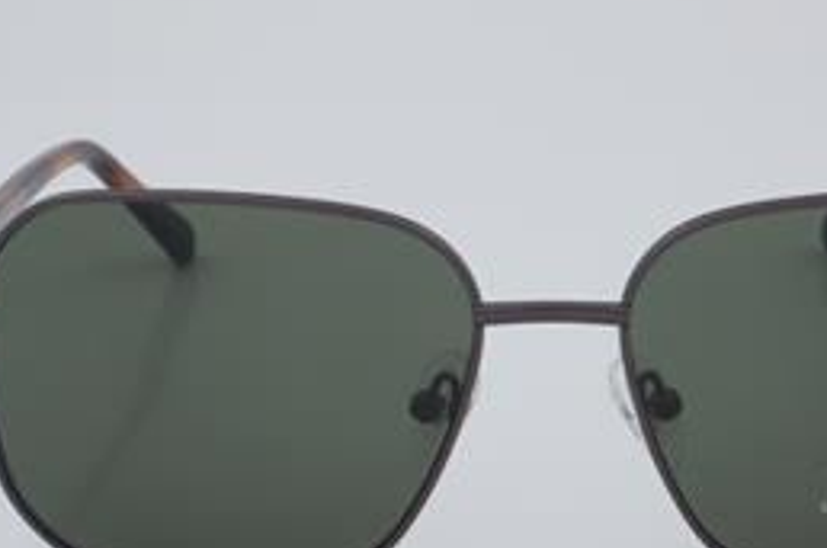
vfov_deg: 13.0
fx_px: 2402
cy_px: 375
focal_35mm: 105
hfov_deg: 19.5
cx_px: 548
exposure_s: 1/4
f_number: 32
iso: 100
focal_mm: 45
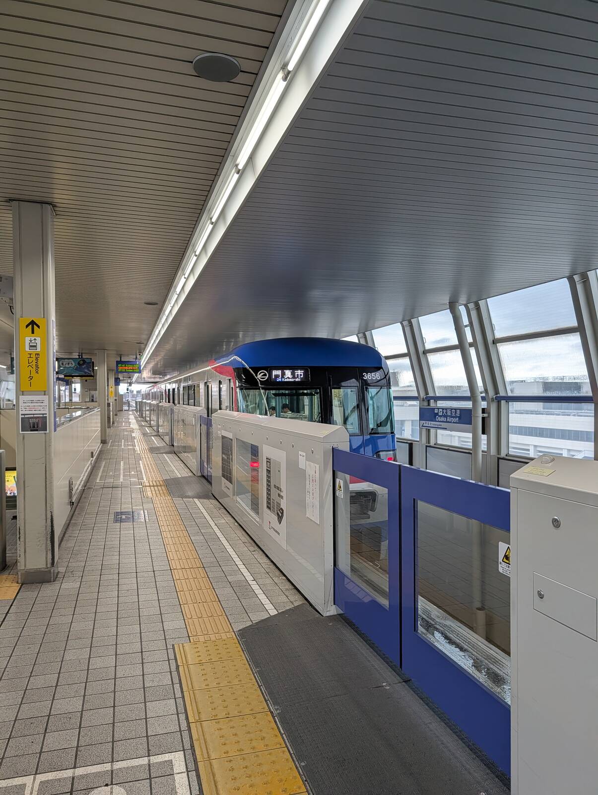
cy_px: 398
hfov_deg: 56.9
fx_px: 551
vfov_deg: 71.5
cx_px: 299
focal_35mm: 24
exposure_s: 1/584
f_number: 1.68
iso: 116
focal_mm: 6.9
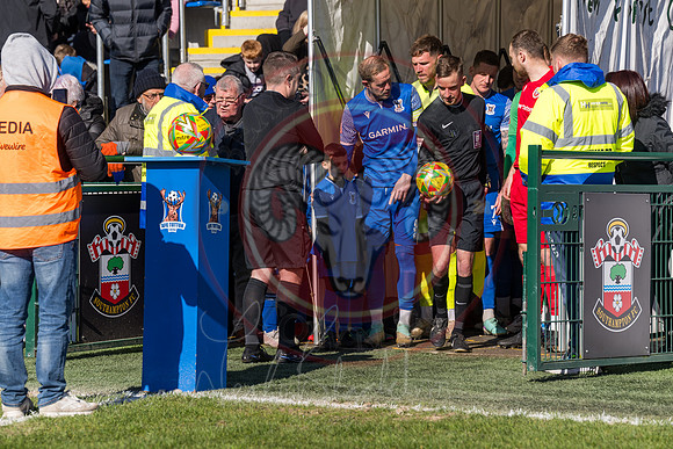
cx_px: 336
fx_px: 2431
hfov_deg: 15.8
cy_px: 224
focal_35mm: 130
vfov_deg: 10.6
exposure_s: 1/1600
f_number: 5
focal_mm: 130
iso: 100
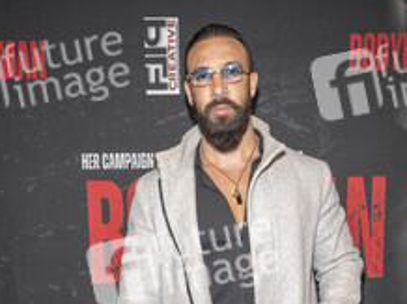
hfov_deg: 36.1
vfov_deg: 25.0
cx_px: 237
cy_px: 356
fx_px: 622
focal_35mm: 53
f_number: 5.6
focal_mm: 30
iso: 800
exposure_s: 1/200
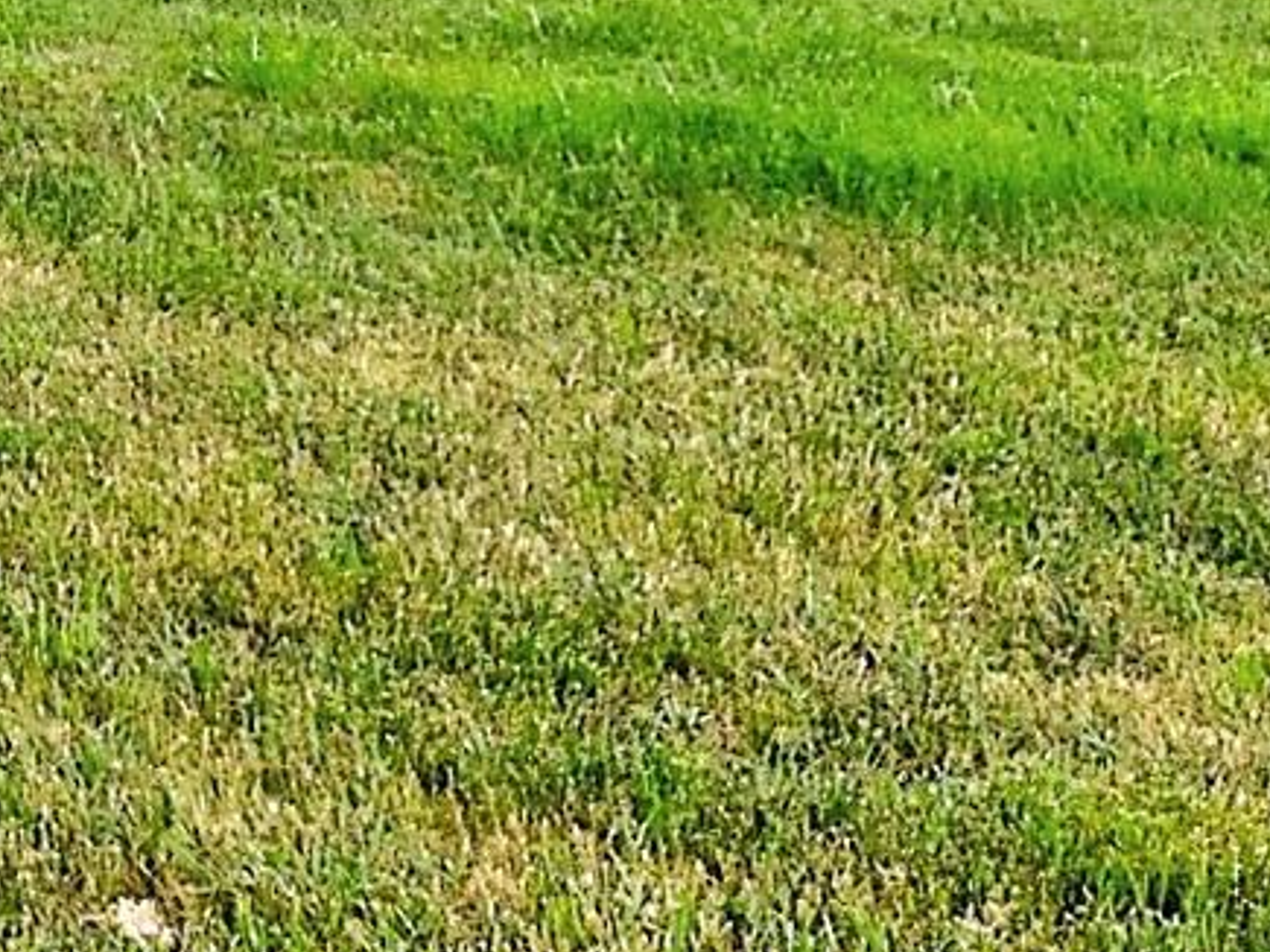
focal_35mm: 88
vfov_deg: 14.2
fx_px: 3237
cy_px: -899
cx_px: -1051
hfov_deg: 17.7
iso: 800
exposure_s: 1/250
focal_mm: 13
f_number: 8
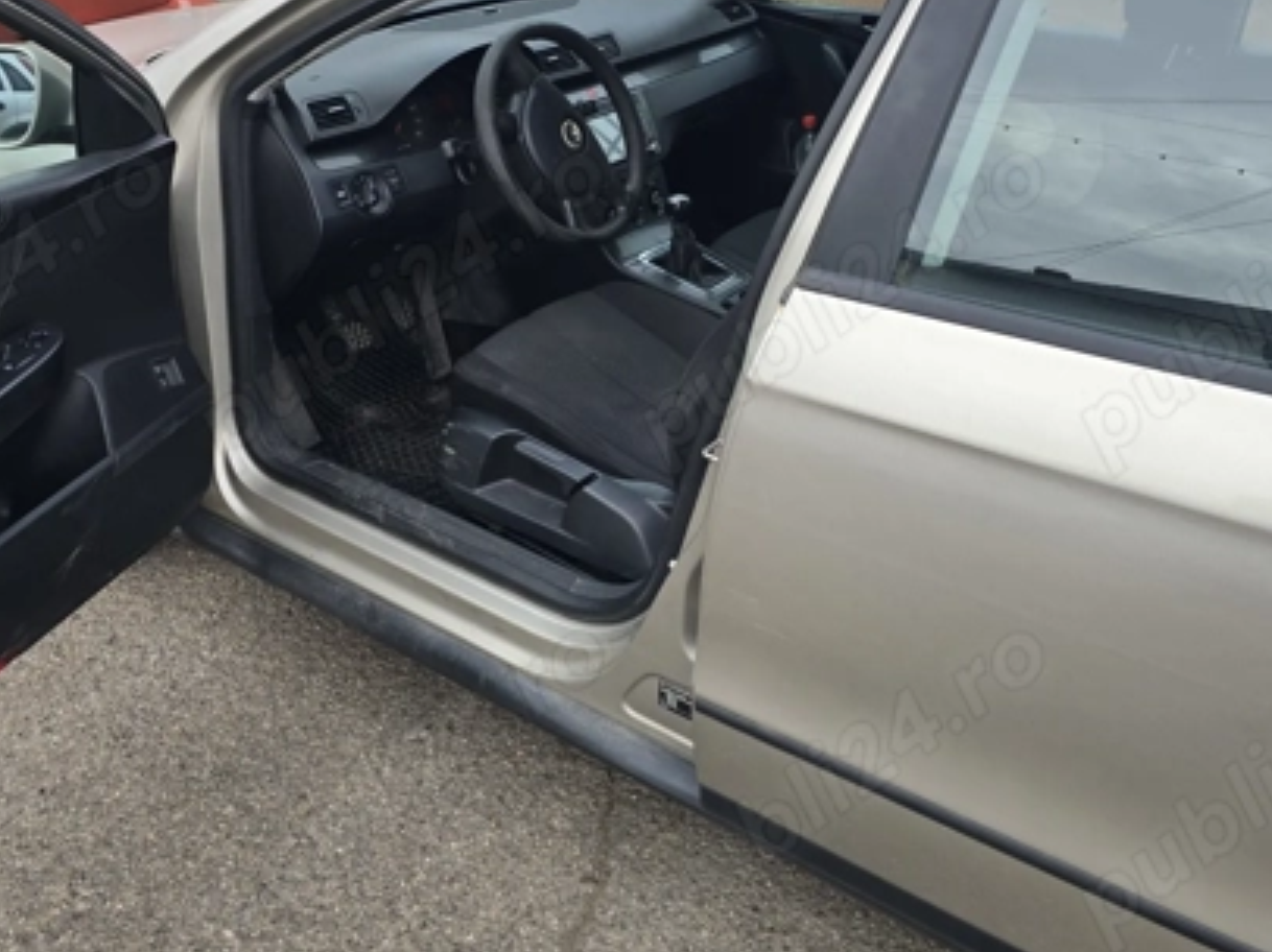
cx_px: 620
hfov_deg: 54.0
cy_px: 335
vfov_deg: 41.3
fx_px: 1249
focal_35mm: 34
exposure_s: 1/180
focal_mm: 6.3
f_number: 1.7
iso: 32
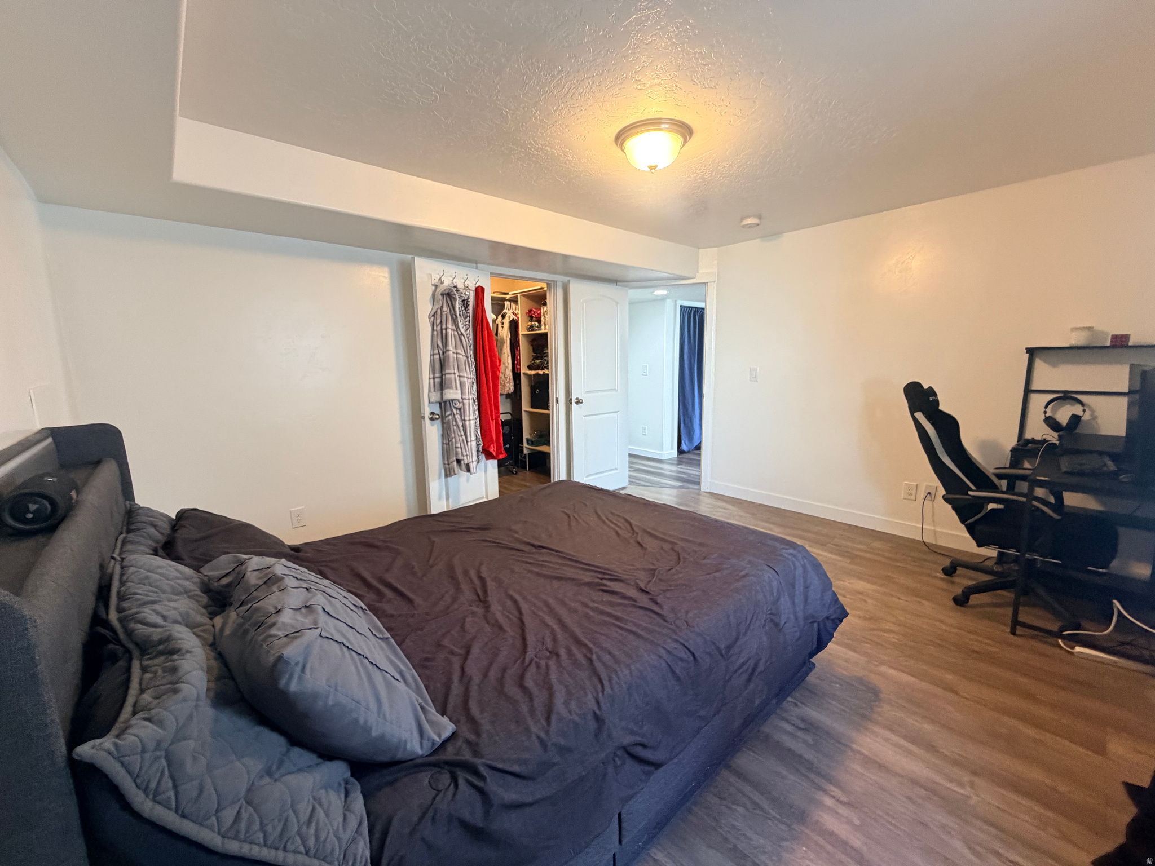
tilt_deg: -7.6
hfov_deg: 102.1
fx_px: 467
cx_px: 578
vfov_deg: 85.7
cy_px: 433
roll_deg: +0.3
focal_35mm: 14
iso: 320
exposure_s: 1/60
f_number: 2.2
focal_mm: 2.22
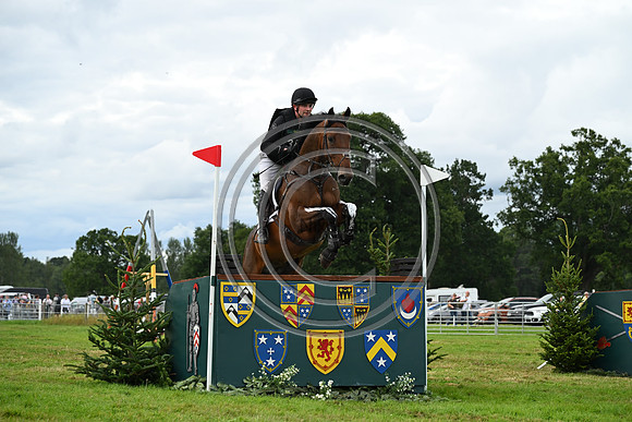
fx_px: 1721
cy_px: 211
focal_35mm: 98
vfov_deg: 14.0
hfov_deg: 20.8
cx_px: 316
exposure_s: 1/1250
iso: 800
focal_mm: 98
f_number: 5.6
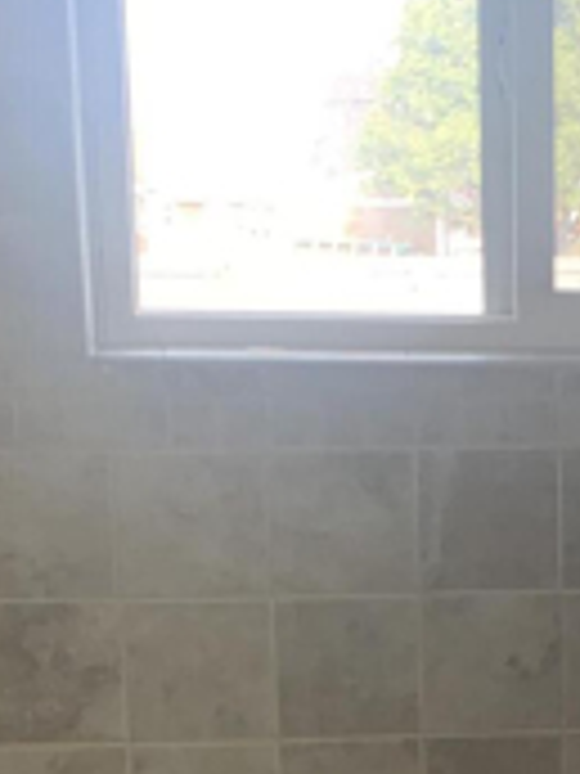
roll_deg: -1.3
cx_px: 652
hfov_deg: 14.3
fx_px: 2256
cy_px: 808
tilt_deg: -12.2
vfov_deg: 18.8
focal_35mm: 101
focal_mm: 4.25
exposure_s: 1/60
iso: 50
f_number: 1.8
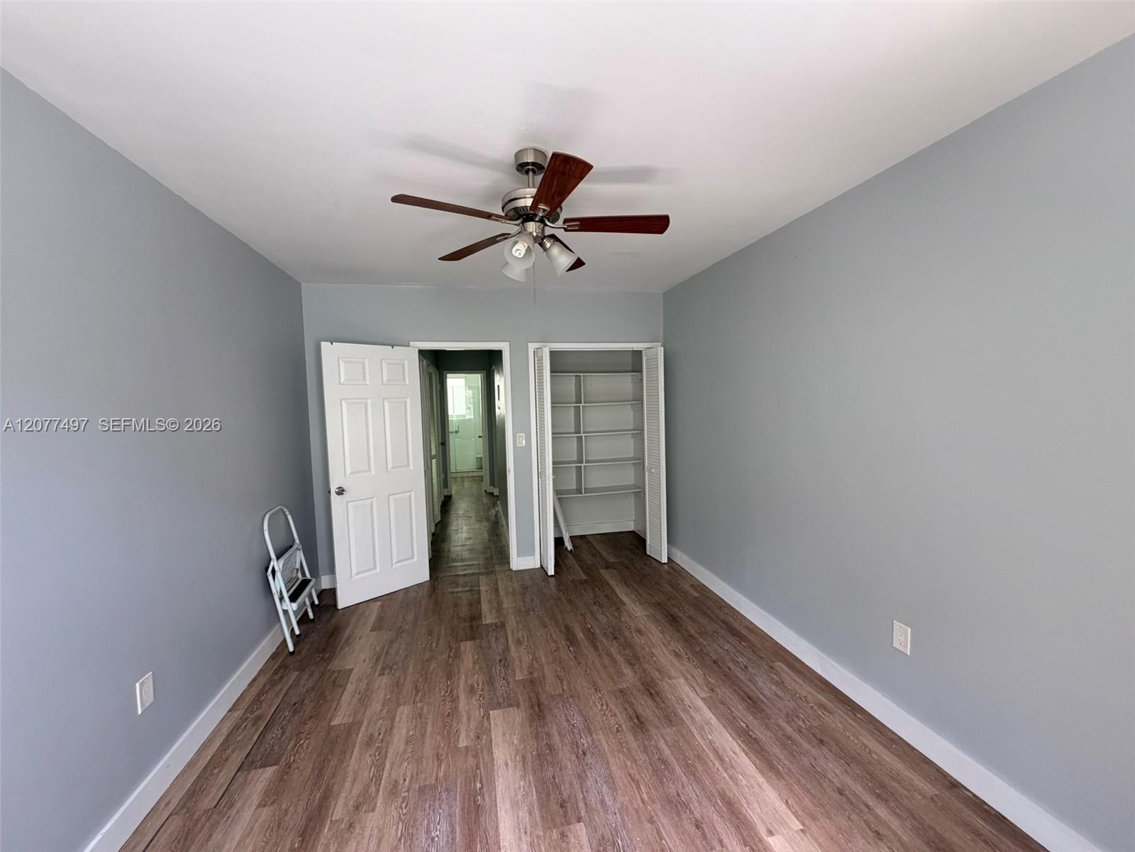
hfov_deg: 102.1
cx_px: 568
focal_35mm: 14
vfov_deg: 85.7
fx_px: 459
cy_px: 426
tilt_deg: -3.0
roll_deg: +1.9
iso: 160
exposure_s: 1/121
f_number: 2.2
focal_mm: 2.22
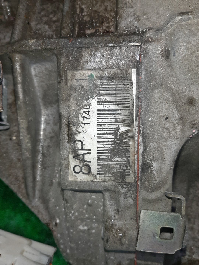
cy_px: 132
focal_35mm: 26
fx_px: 199
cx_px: 100
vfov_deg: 67.3
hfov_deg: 53.1
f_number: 1.7
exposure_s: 1/100
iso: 69
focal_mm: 3.93
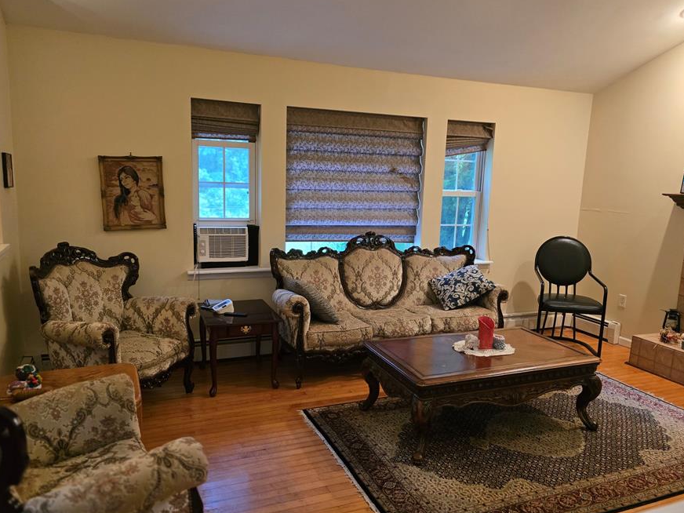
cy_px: 256
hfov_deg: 65.3
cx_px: 332
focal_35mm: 27
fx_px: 534
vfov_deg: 51.4
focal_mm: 6.3
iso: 800
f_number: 1.7
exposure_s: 1/120
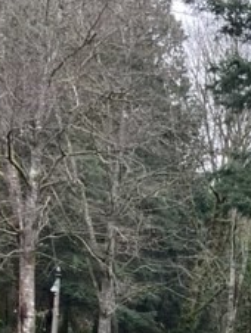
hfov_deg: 16.9
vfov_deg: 22.7
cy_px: 345
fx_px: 791
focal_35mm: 82
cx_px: 332
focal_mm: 3
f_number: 1.8
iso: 64
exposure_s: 1/60
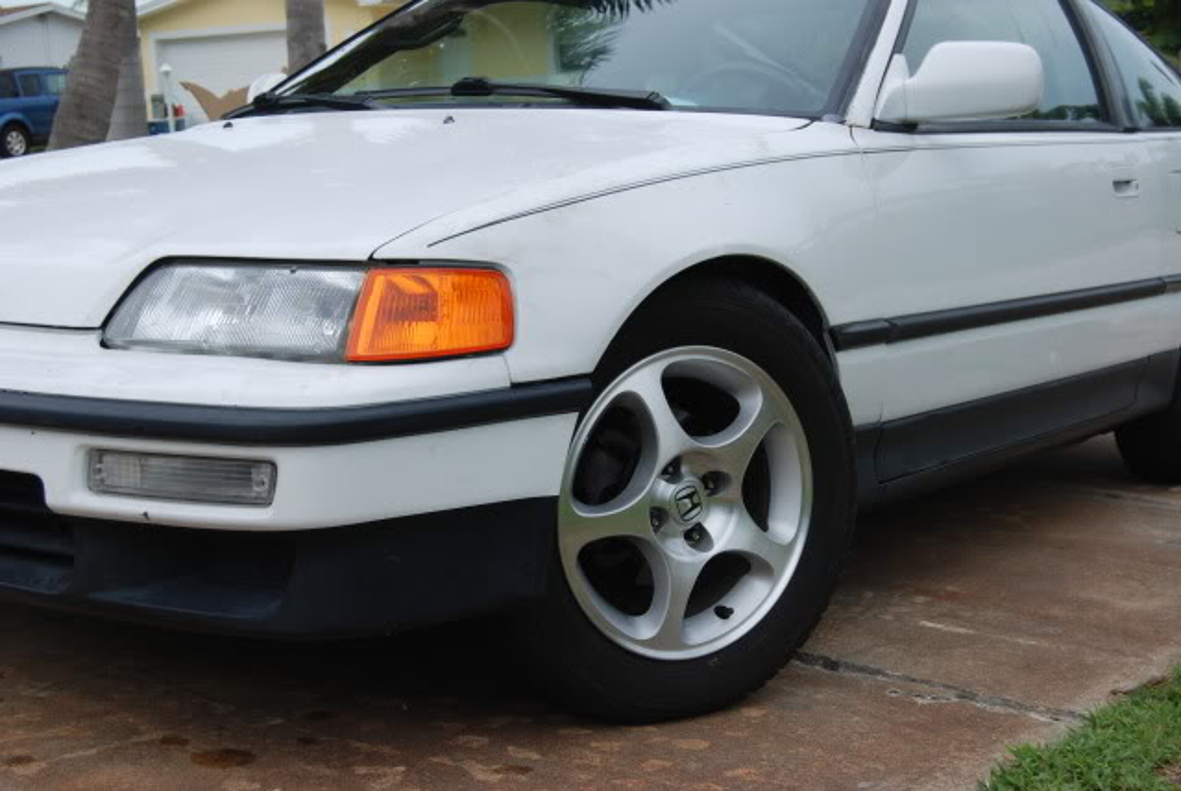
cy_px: 396
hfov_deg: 38.8
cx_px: 590
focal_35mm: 51
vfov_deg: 26.6
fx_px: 1675
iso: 100
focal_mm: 34
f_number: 5.6
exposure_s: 1/125
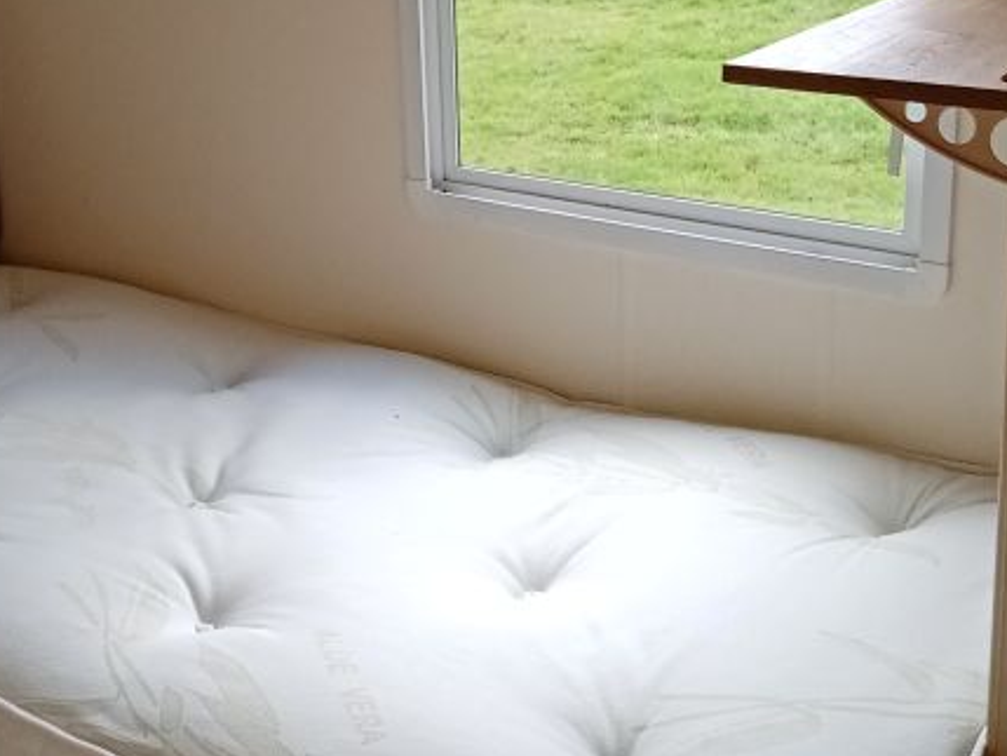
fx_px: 1833
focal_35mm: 63
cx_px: 244
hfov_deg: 30.2
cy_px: 291
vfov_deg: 23.2
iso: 102
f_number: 1.8
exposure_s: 1/147
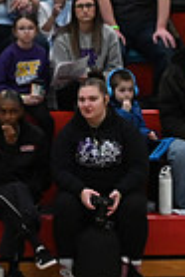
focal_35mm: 577
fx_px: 4436
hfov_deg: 2.4
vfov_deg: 3.6
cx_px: -376
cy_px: 384
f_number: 4
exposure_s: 1/400
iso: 5000
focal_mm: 92
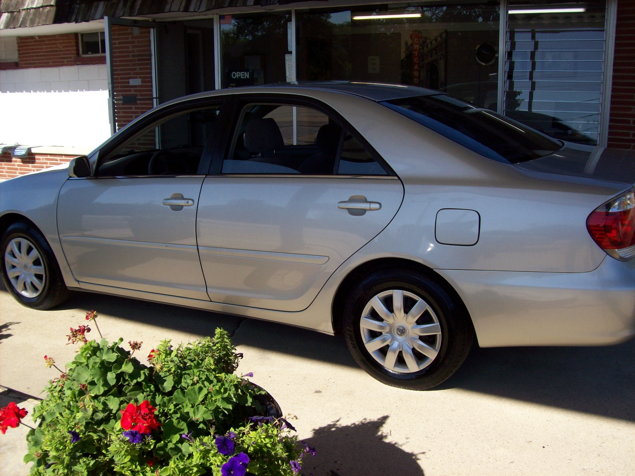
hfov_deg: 51.4
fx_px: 660
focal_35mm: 36
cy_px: 238
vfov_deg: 39.6
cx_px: 318
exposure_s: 1/381
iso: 80
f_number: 4.8
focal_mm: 6
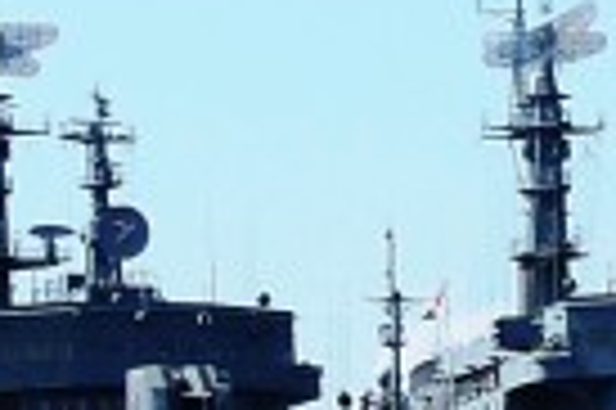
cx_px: 1165
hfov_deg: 6.2
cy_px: 514
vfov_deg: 4.2
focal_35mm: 325
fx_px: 5554
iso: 80
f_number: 4.5
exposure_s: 1/400
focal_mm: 6.1
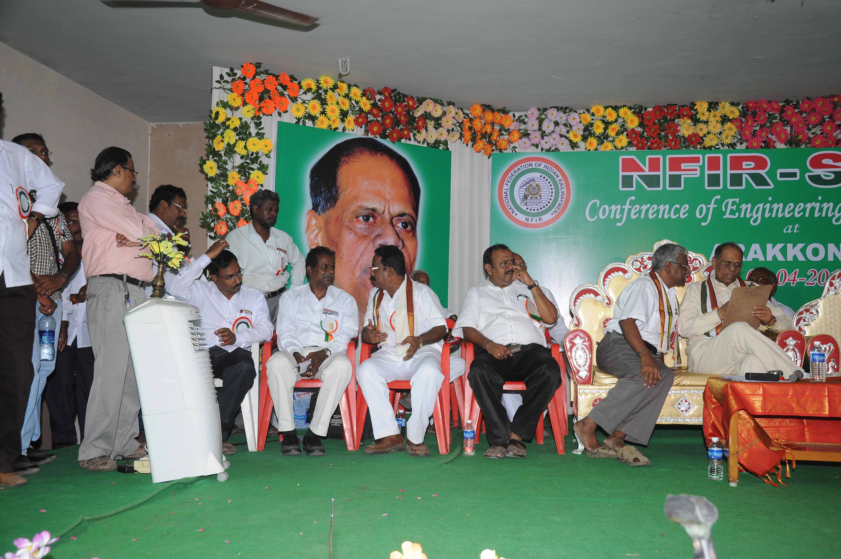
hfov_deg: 57.3
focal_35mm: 33
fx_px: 770
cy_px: 280
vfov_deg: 39.9
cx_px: 420
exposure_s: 1/125
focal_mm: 22
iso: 400
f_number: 6.3
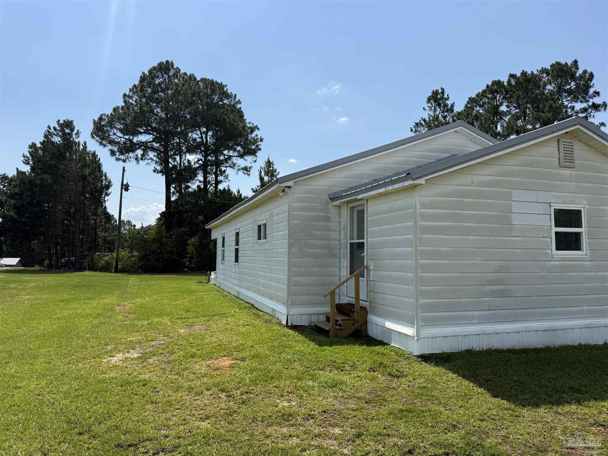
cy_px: 228
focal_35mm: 24
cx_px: 304
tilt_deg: +4.2
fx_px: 422
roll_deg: -0.8
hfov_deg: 71.6
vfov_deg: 56.8
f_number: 1.78
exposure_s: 1/7353
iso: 80
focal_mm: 6.76
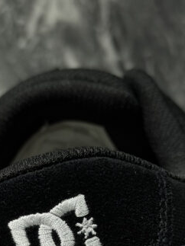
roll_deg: +24.6
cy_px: 238
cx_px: 66
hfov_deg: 12.4
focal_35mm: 119
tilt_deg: -11.9
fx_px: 849
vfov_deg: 16.3
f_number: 1.78
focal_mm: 6.76
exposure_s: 1/40
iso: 500
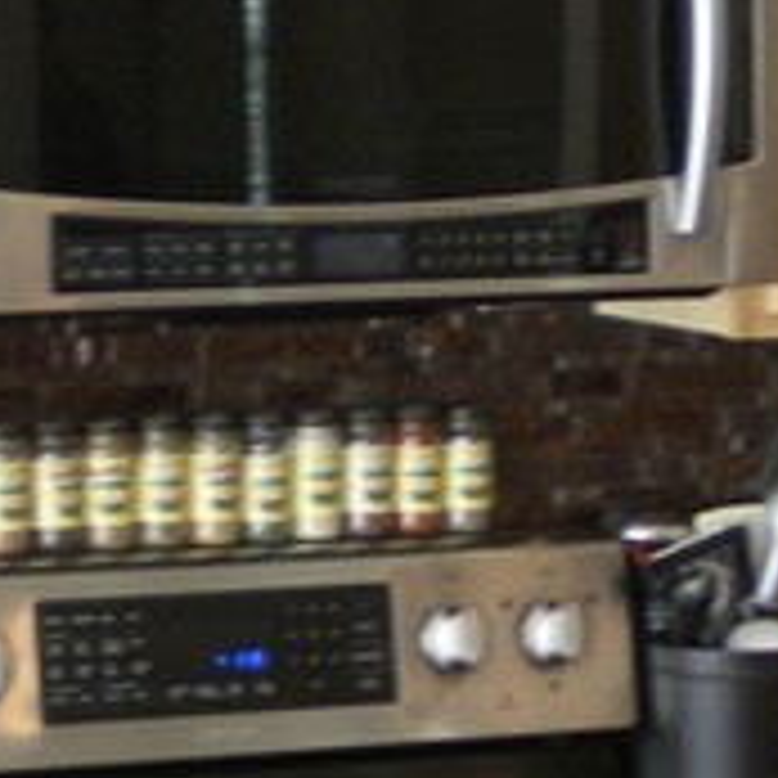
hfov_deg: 9.5
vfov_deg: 9.6
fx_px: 4653
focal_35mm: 183
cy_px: 459
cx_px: 765
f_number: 3.1
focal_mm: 6.3
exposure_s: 1/32
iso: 161
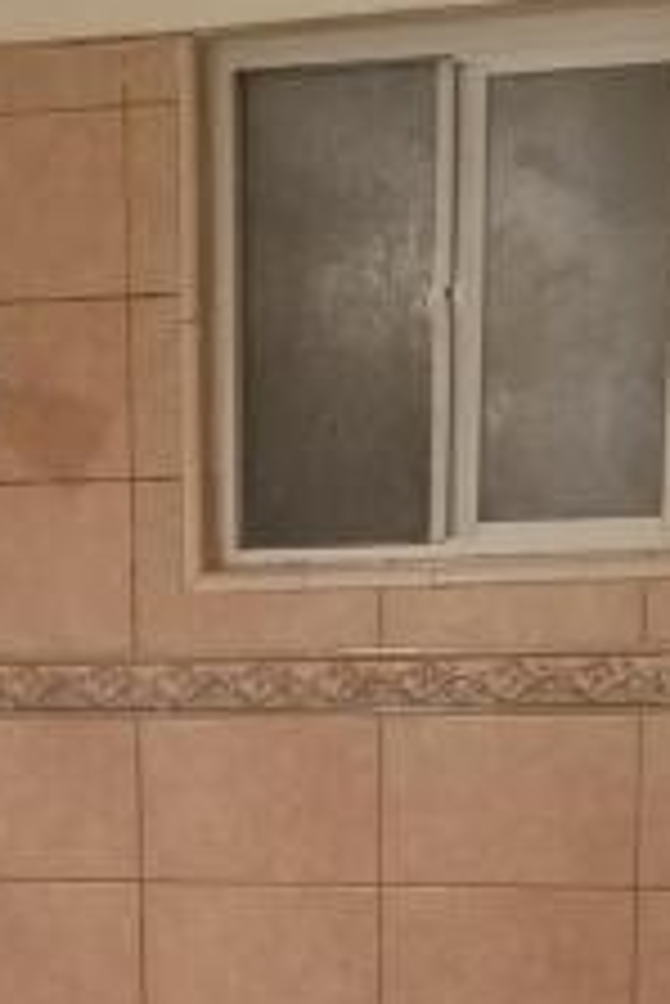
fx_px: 2592
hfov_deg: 14.6
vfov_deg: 20.9
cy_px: 1099
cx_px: 121
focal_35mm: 93
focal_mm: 4.2
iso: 200
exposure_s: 1/20
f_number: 1.7
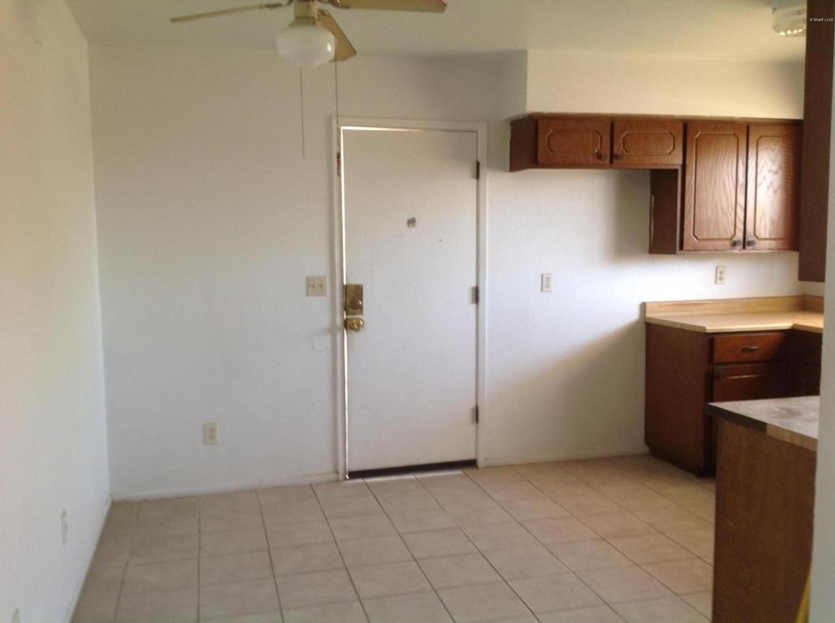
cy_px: 312
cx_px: 418
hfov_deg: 52.7
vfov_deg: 40.6
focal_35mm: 35
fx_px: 843
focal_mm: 4.28
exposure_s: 1/15
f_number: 2.4
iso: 64
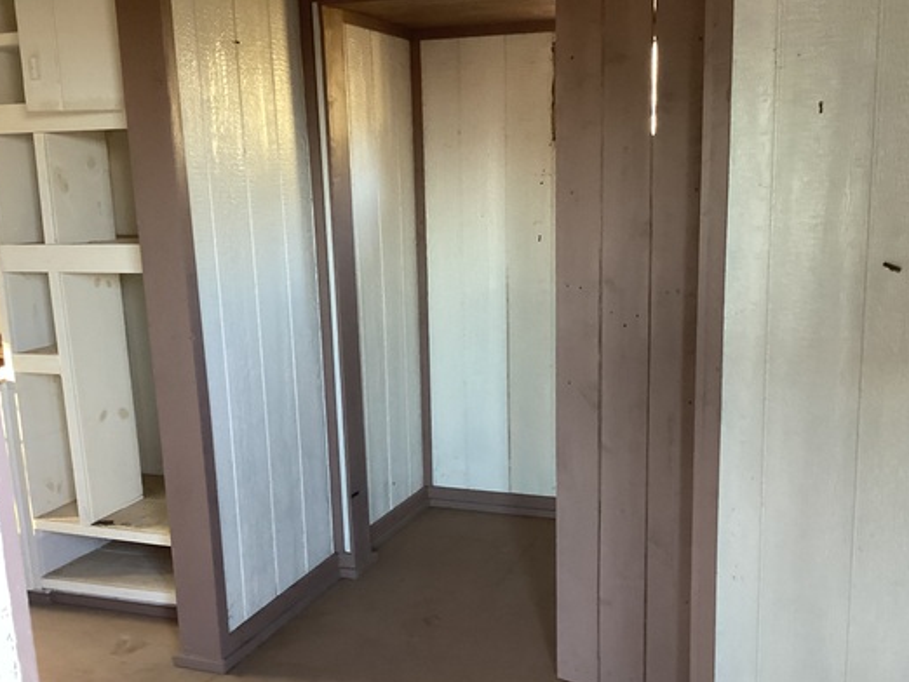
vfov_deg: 37.6
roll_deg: +0.8
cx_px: 477
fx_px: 998
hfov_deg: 48.9
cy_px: 411
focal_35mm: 38
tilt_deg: -15.2
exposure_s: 1/60
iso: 250
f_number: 2.4
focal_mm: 3.3
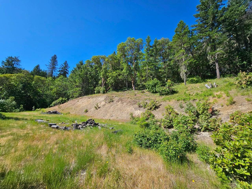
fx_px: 95
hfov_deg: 106.2
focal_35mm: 13
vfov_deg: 89.9
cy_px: 94
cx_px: 126
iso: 50
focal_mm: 2.2
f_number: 2.2
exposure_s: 1/2060
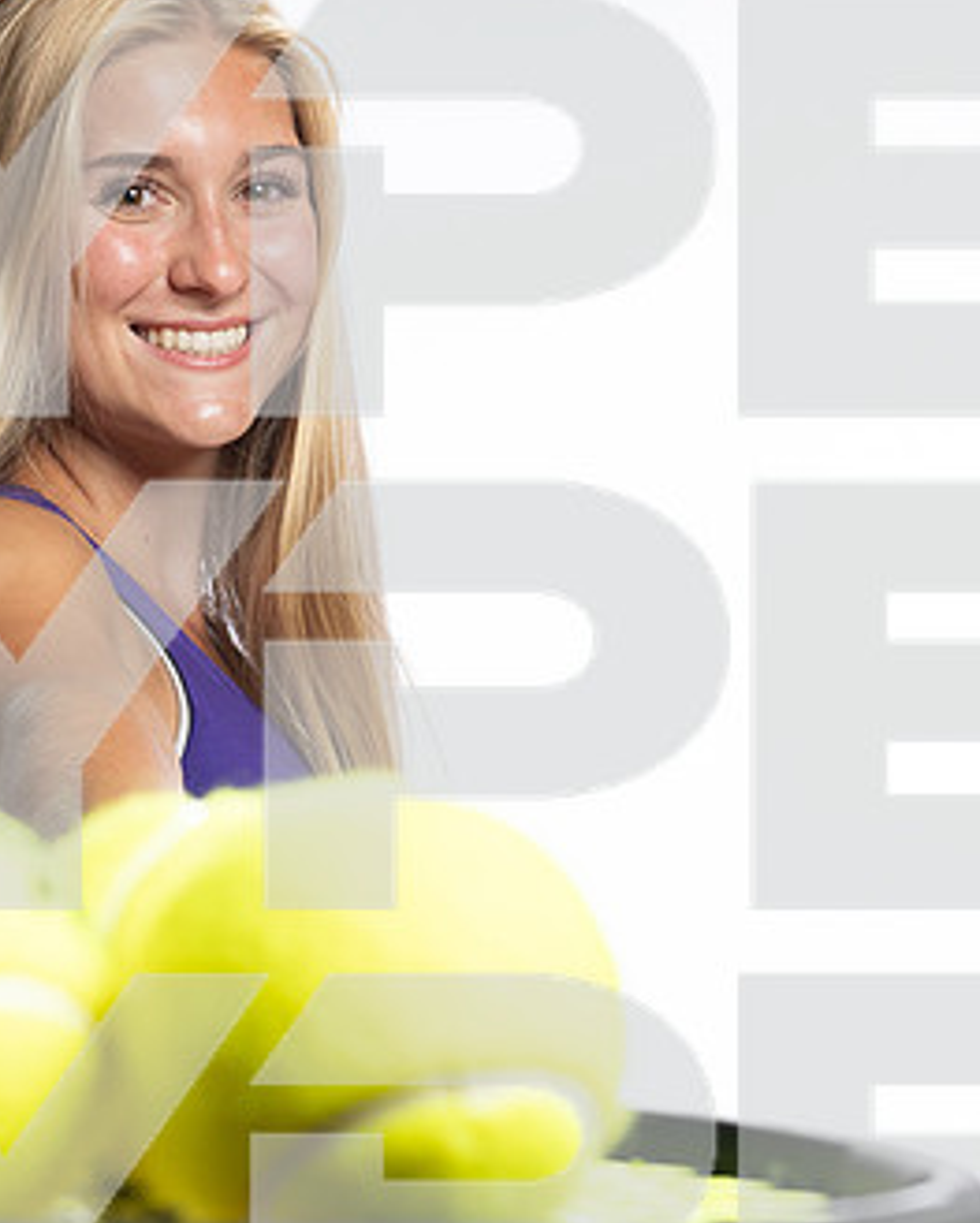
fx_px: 3874
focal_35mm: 107
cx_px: 158
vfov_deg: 17.9
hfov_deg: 14.3
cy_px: 676
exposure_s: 1/250
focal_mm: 47
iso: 800
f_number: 8
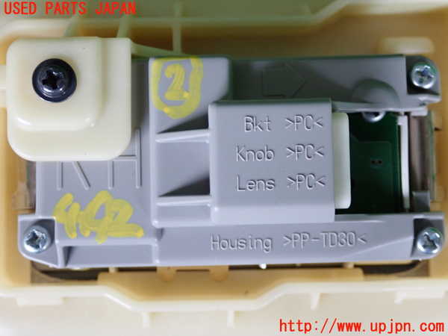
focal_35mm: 58
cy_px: 168
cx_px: 224
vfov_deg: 25.2
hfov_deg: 33.2
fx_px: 751
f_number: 3.5
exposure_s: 1/100
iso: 400
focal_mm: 10.35
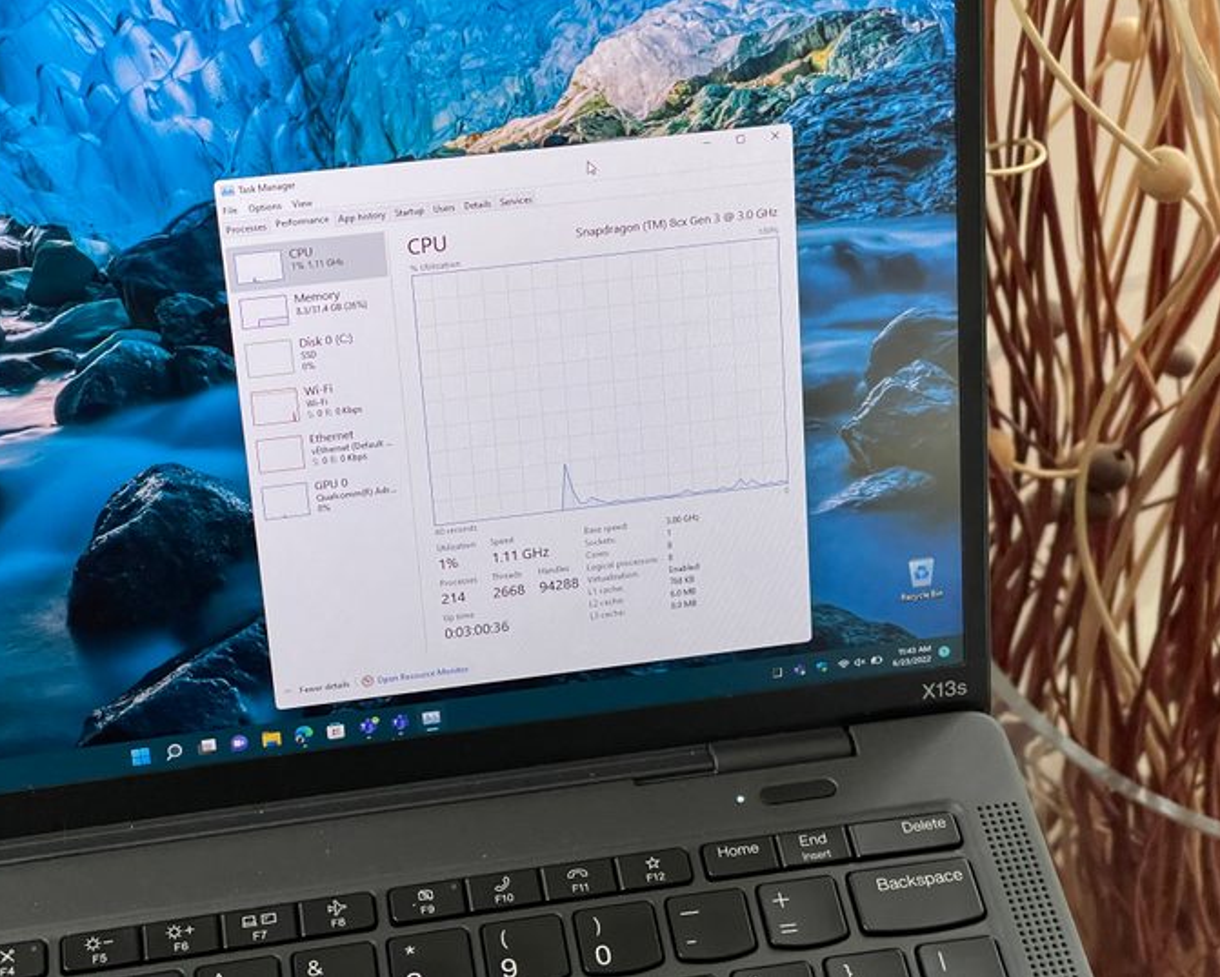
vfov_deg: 22.8
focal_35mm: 67
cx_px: 573
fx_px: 2420
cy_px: 489
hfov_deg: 28.3
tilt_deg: -48.8
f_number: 2.2
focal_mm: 7.5
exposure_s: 1/60
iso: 400
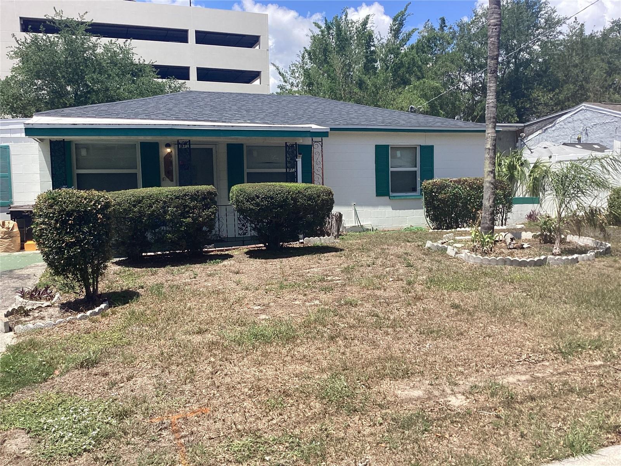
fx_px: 556
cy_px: 233
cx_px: 310
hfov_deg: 58.4
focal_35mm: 31
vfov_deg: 45.4
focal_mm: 3.3
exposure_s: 1/1131
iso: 25
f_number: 2.4
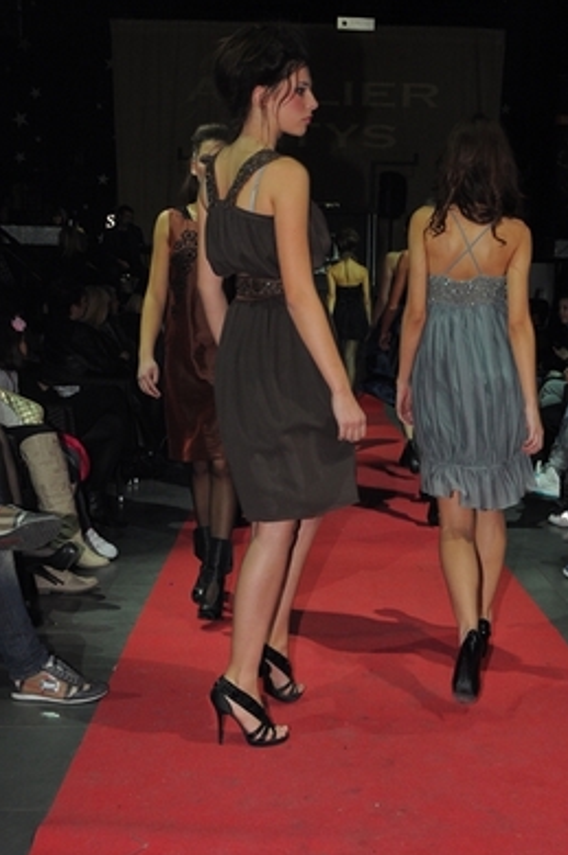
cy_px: 425
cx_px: 330
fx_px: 1139
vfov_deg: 41.2
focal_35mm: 48
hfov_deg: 28.0
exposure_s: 1/60
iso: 500
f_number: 7.1
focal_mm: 24
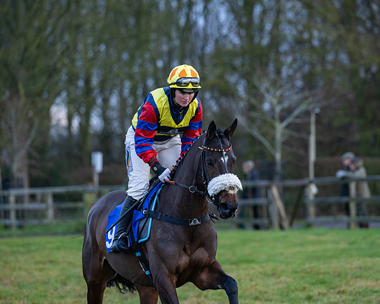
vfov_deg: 6.9
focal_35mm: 225
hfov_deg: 8.6
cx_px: 197
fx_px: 2532
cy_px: 152
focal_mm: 200
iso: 800
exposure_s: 1/500
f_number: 4
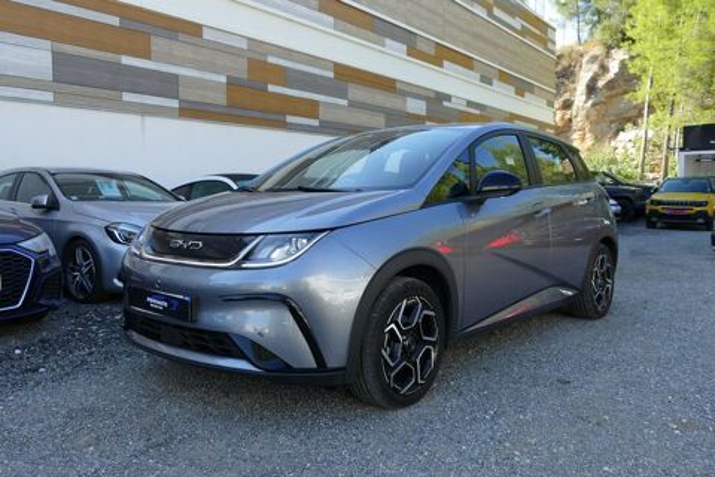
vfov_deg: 43.6
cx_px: 358
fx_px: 596
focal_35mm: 30
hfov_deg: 61.9
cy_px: 238
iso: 125
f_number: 3
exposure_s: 1/320
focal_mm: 11.1
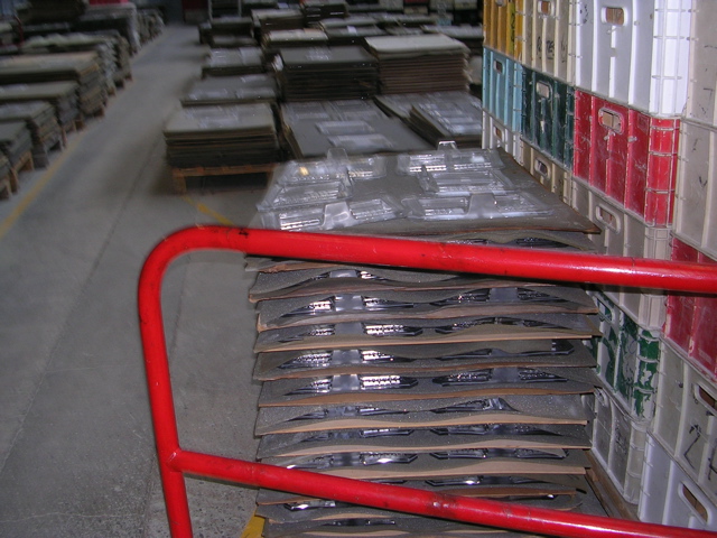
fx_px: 787
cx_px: 358
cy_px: 269
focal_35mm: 38
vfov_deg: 37.7
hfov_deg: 49.0
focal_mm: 5.8
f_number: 2.8
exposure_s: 1/60.1
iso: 50
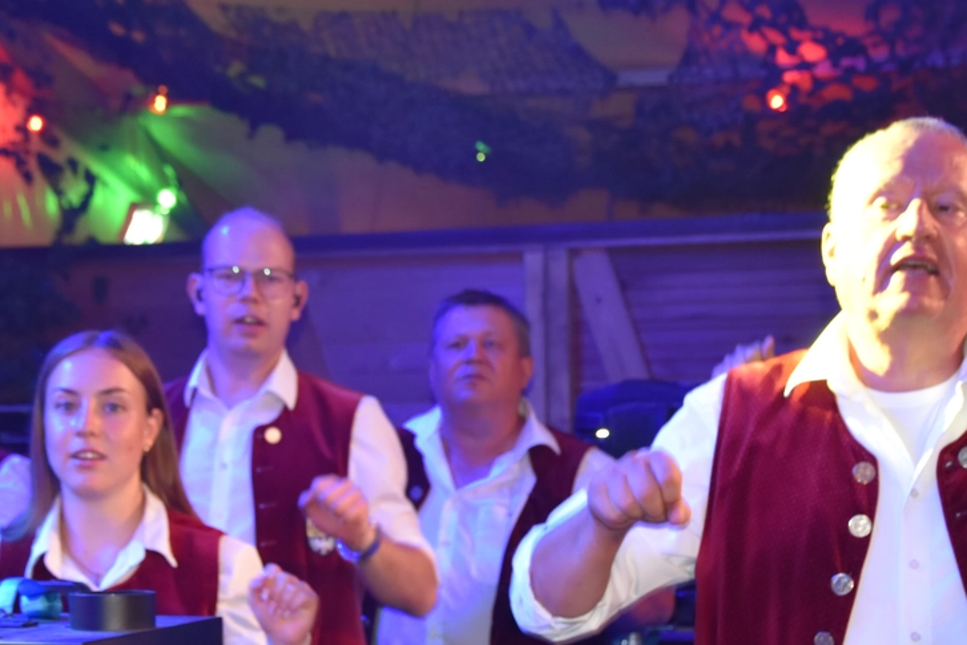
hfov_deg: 20.6
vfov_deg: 13.8
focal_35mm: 99
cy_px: 509
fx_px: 2660
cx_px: 362
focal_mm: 32
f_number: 4.2
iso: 900
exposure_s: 1/60
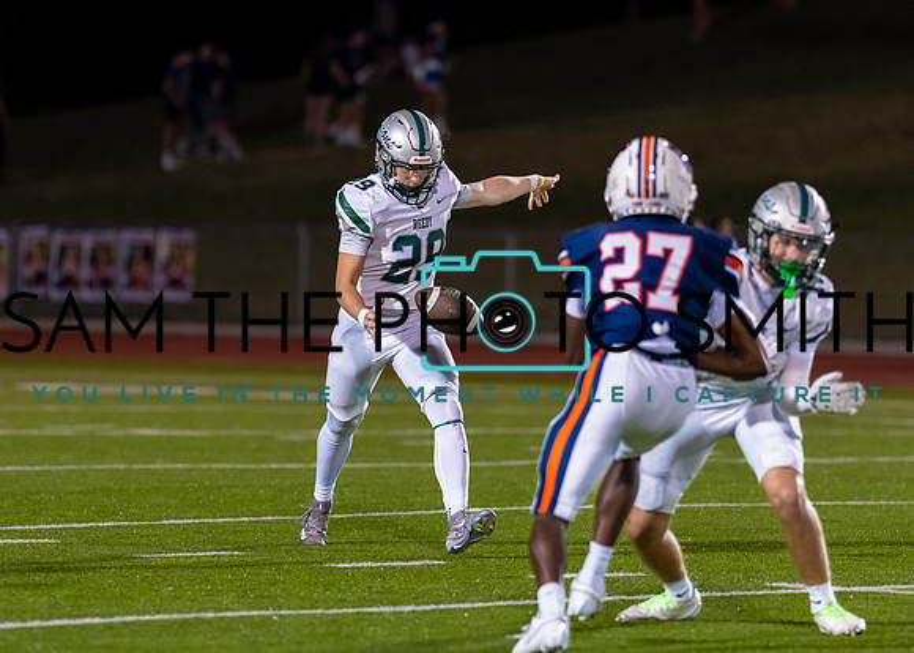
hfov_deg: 6.9
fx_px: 7564
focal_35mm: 291
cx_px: 419
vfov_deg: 4.9
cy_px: 264
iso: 1250
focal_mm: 135
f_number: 1.8
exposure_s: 1/1000
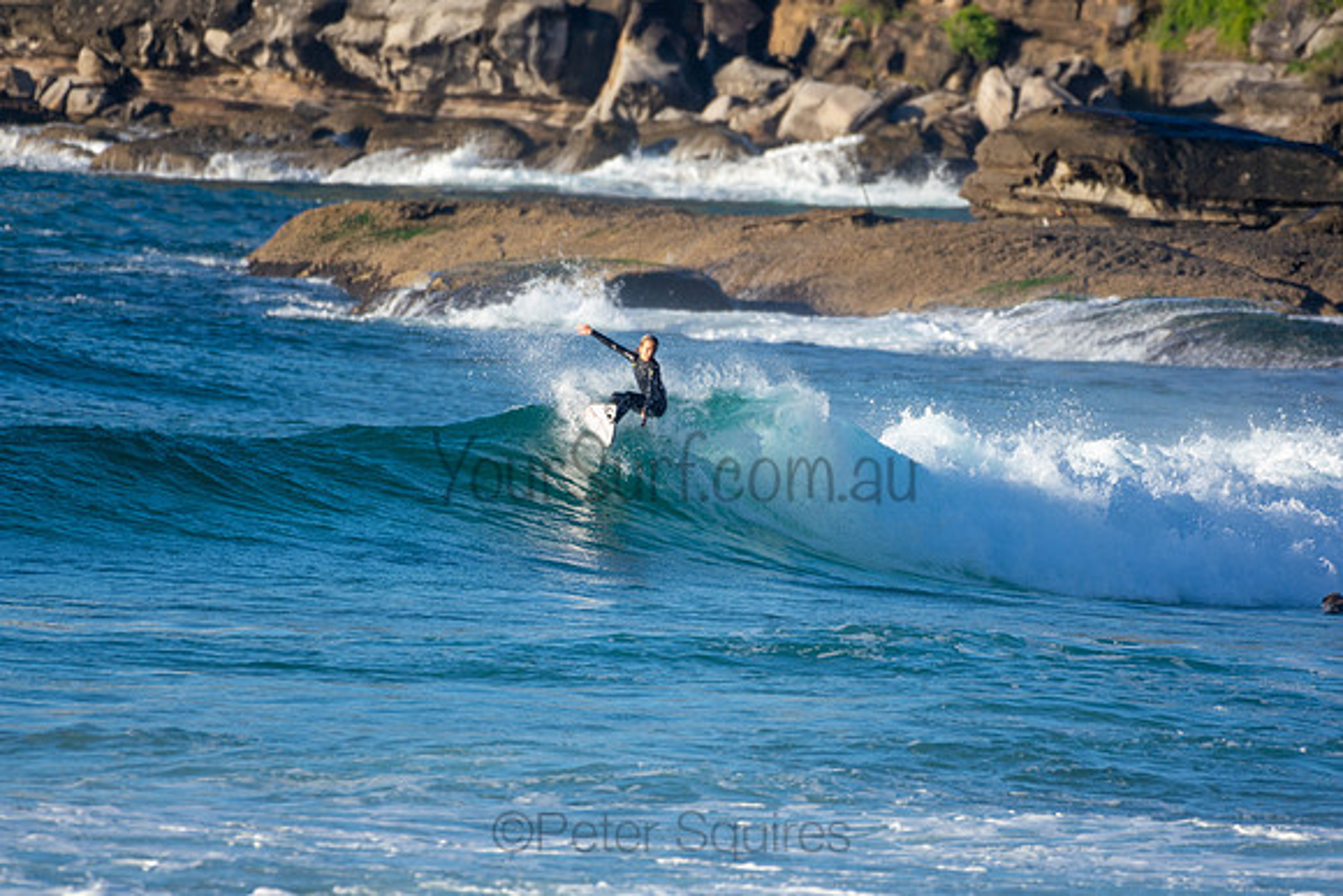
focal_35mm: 750
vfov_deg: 1.8
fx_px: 27984
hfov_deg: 2.7
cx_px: 672
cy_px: 448
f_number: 5.6
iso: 180
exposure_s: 1/640
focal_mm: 500
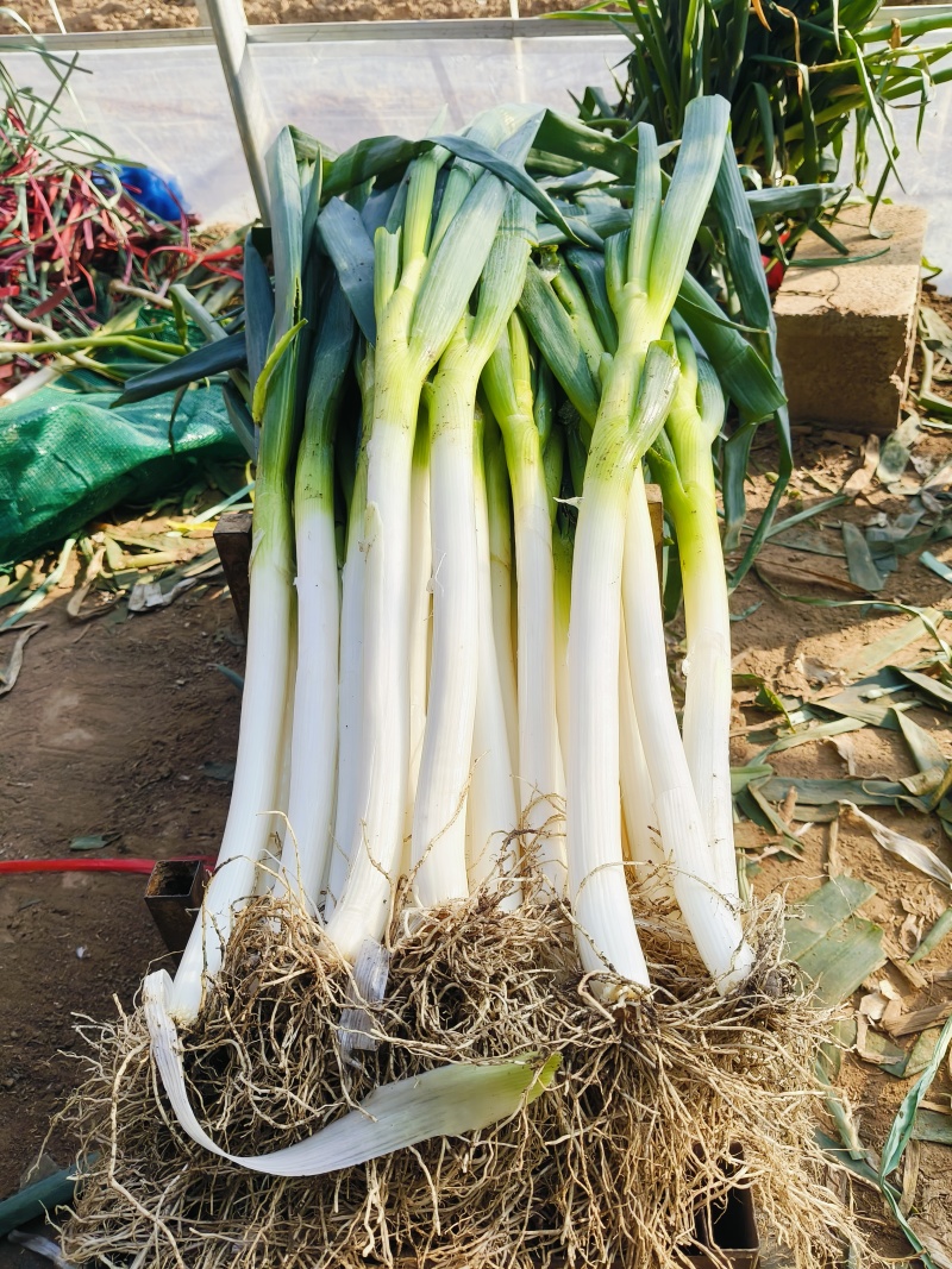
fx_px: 954
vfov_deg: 67.3
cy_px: 634
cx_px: 476
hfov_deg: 53.1
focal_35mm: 26
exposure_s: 1/4443
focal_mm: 4.84
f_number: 1.8
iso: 200
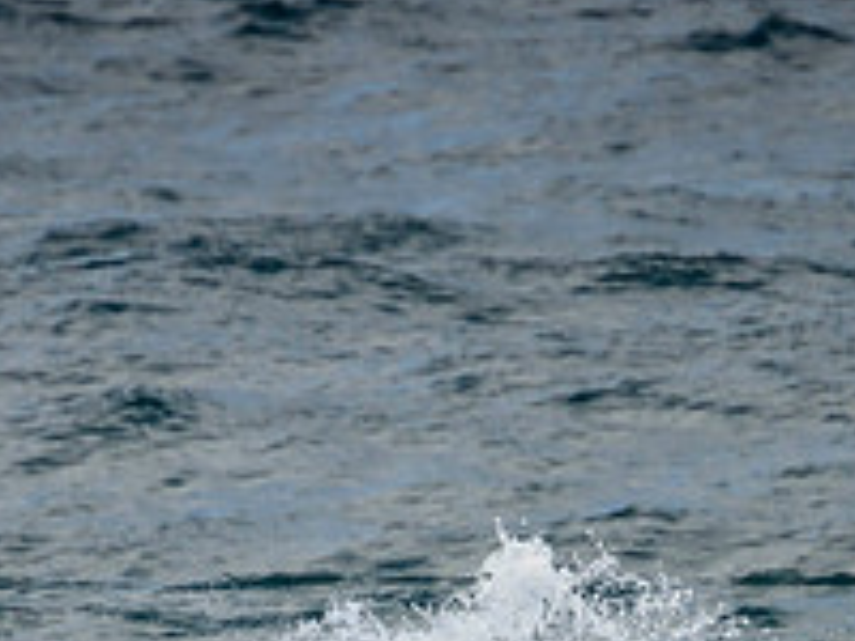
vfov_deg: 0.7
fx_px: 55031
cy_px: 733
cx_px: 440
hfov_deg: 0.9
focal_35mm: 2228
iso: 900
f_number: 11
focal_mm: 800
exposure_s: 1/1600
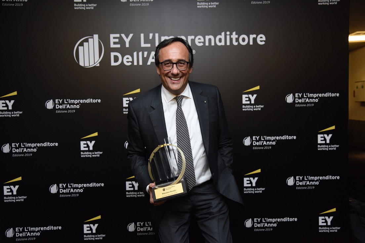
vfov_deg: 37.9
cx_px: 182
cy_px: 122
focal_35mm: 35
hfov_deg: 54.4
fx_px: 355
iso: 2000
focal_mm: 35
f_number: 4
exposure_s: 1/100
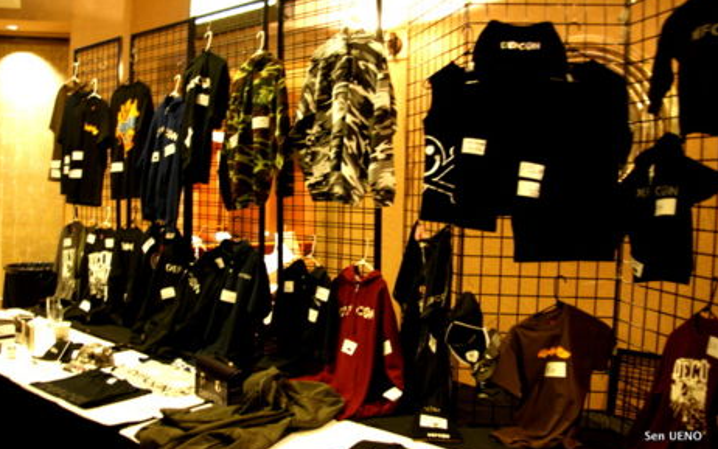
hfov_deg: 66.5
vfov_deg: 44.6
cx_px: 356
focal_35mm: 28
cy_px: 214
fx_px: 548
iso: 400
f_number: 3.5
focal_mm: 18
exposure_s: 1/4
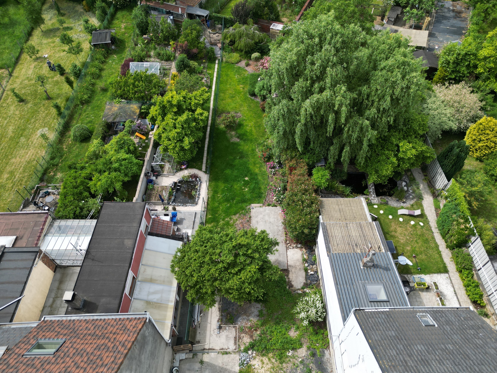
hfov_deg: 71.6
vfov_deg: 56.8
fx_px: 345
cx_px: 248
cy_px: 186
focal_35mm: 24
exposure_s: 1/2000
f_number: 1.7
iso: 140
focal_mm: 6.72
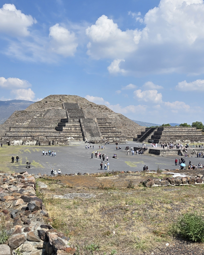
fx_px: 279
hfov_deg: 40.0
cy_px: 148
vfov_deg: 48.9
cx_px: 83
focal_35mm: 37
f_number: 1.8
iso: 32
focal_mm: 5.4
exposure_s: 1/2921
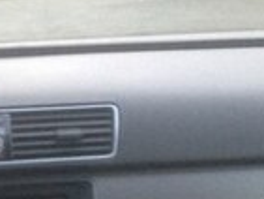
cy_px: 339
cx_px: -95
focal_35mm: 154
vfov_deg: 9.3
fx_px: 1175
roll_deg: -1.2
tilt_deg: -22.3
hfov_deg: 12.4
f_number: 2.4
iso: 250
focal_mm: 4.12
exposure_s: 1/20
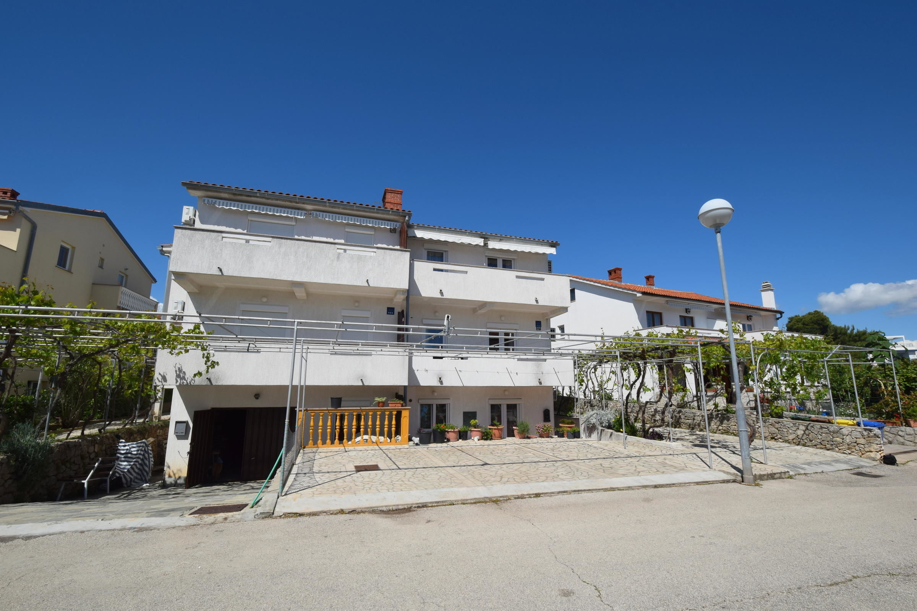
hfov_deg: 100.4
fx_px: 382
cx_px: 458
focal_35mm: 15
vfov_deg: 77.3
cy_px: 306
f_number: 11
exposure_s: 1/500
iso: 200
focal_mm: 10
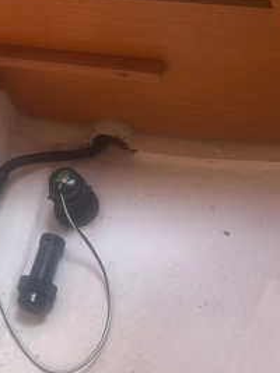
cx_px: 27
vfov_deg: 29.4
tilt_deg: -61.5
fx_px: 712
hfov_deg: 21.7
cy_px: 182
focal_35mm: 66
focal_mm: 6.86
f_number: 1.78
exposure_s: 1/121
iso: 160
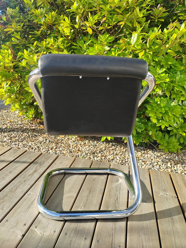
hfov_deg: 51.4
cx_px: 93
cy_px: 124
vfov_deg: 65.3
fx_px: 193
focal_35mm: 27
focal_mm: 5.52
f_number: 1.9
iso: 100
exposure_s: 1/790
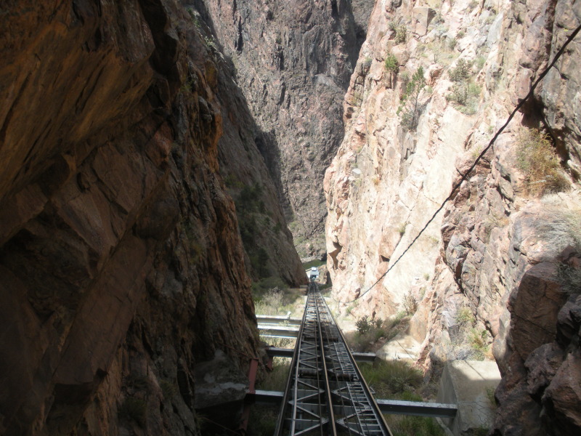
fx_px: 604
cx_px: 290
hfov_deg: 51.4
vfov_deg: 39.7
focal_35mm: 36
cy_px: 218
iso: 64
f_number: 3.5
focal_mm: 6.3
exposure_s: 1/314
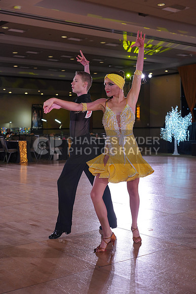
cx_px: 98
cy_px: 147
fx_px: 408
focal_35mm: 50
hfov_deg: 27.0
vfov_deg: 39.6
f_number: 4
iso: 800
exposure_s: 1/400
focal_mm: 50
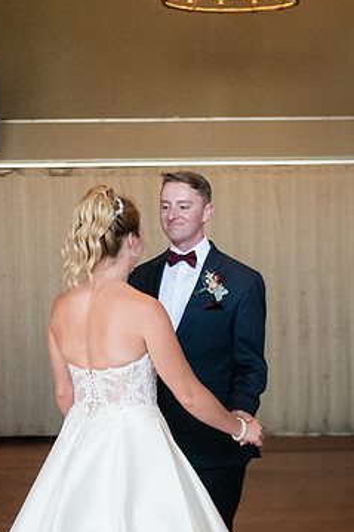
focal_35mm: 101
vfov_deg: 20.2
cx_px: 228
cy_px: 326
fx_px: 1491
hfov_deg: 13.5
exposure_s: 1/1000
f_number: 2.8
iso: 6400
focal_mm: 48
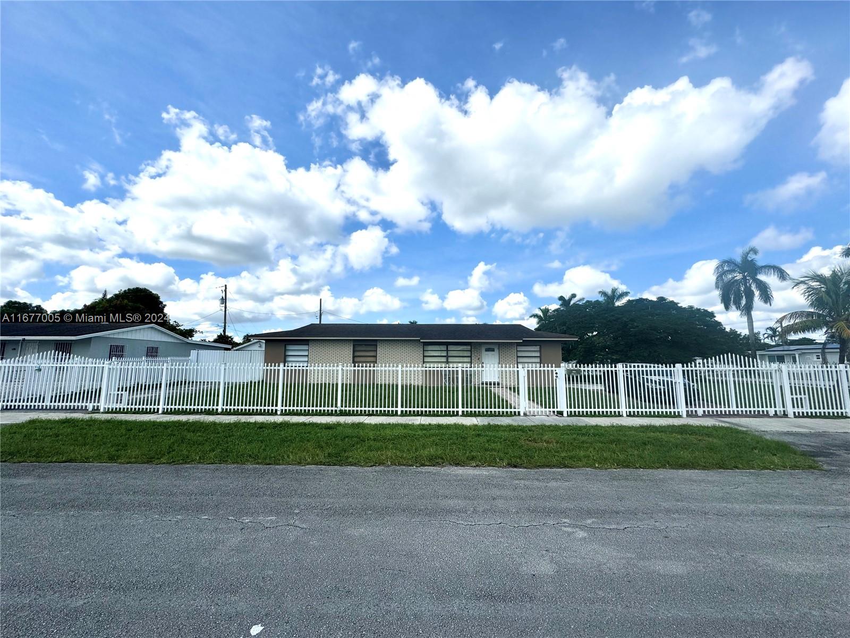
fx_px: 344
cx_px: 425
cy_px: 319
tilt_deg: +7.5
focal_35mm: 14
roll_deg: -0.3
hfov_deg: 102.1
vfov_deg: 85.7
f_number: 2.2
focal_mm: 2.22
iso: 50
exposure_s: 1/3247
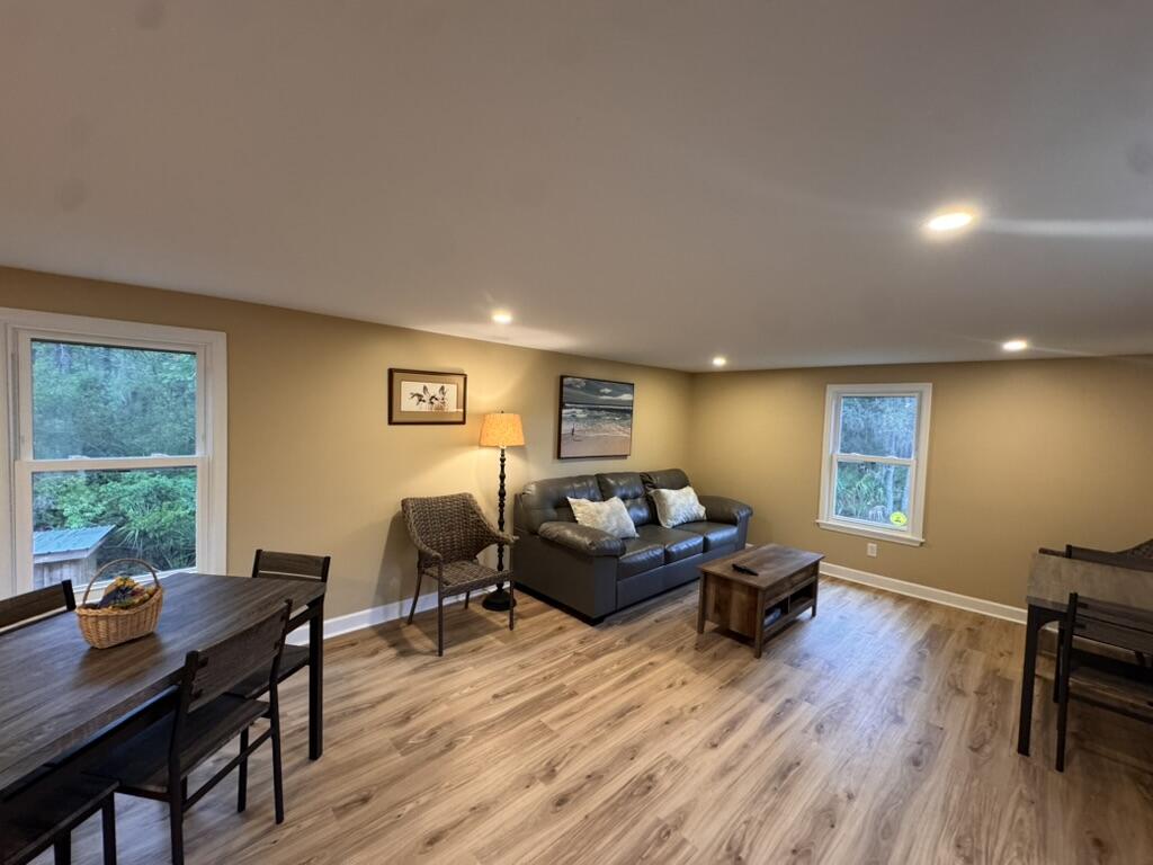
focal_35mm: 14
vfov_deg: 85.7
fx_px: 466
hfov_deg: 102.1
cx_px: 576
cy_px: 432
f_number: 2.2
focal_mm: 2.22
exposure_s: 1/60
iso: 250
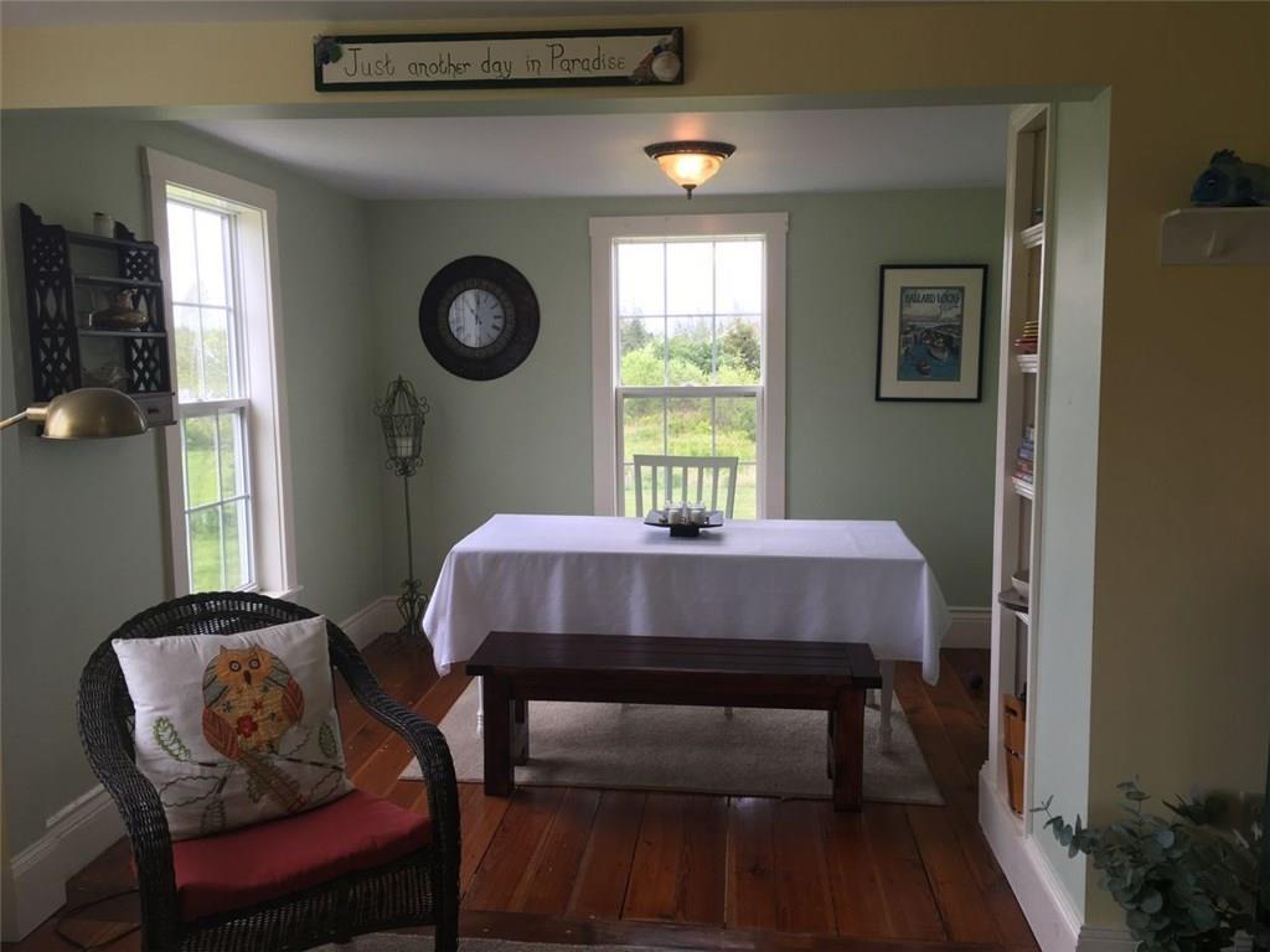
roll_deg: -0.1
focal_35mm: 29
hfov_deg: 61.7
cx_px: 635
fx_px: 1064
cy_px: 476
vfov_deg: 48.2
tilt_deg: -5.8
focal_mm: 4.15
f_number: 2.2
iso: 32
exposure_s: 1/120
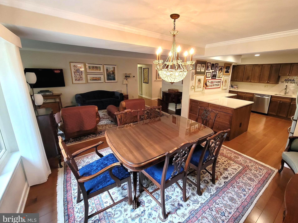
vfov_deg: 85.6
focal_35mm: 14
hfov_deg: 101.9
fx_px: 121
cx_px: 160
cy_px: 106
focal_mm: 2.2
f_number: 2.2
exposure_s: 1/60
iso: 200
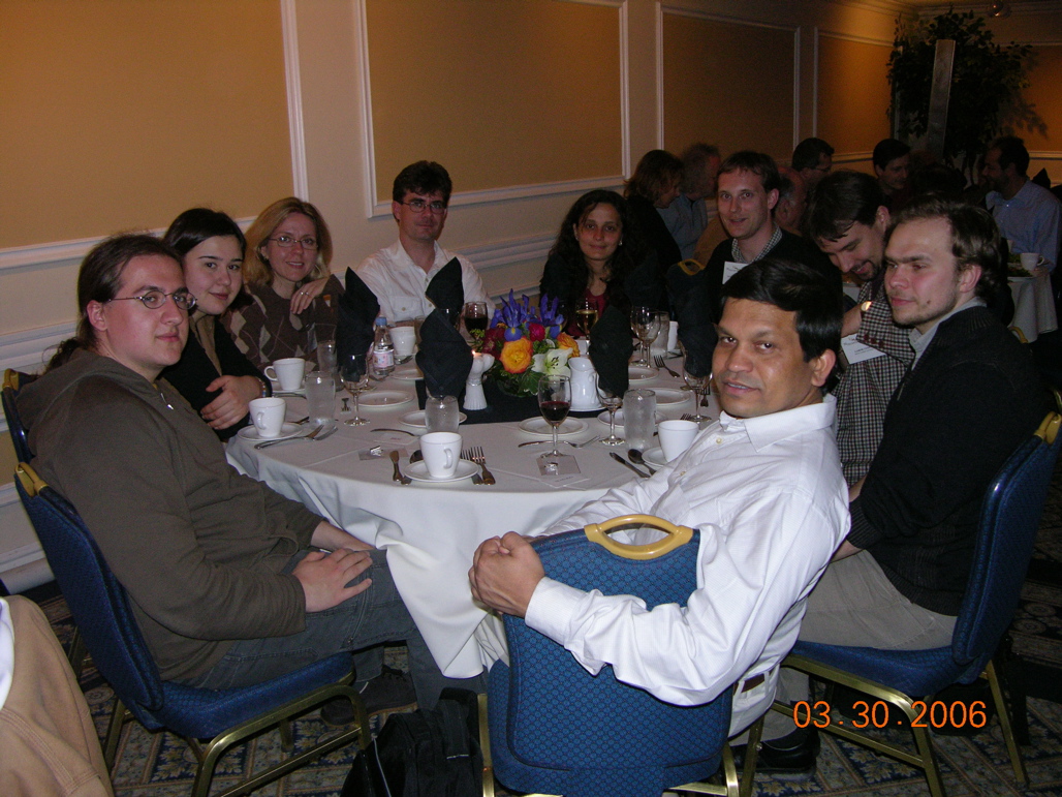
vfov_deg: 40.7
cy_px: 398
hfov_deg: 52.6
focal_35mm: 35
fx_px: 1074
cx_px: 531
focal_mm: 9
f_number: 2.8
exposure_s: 1/60.1
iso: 200
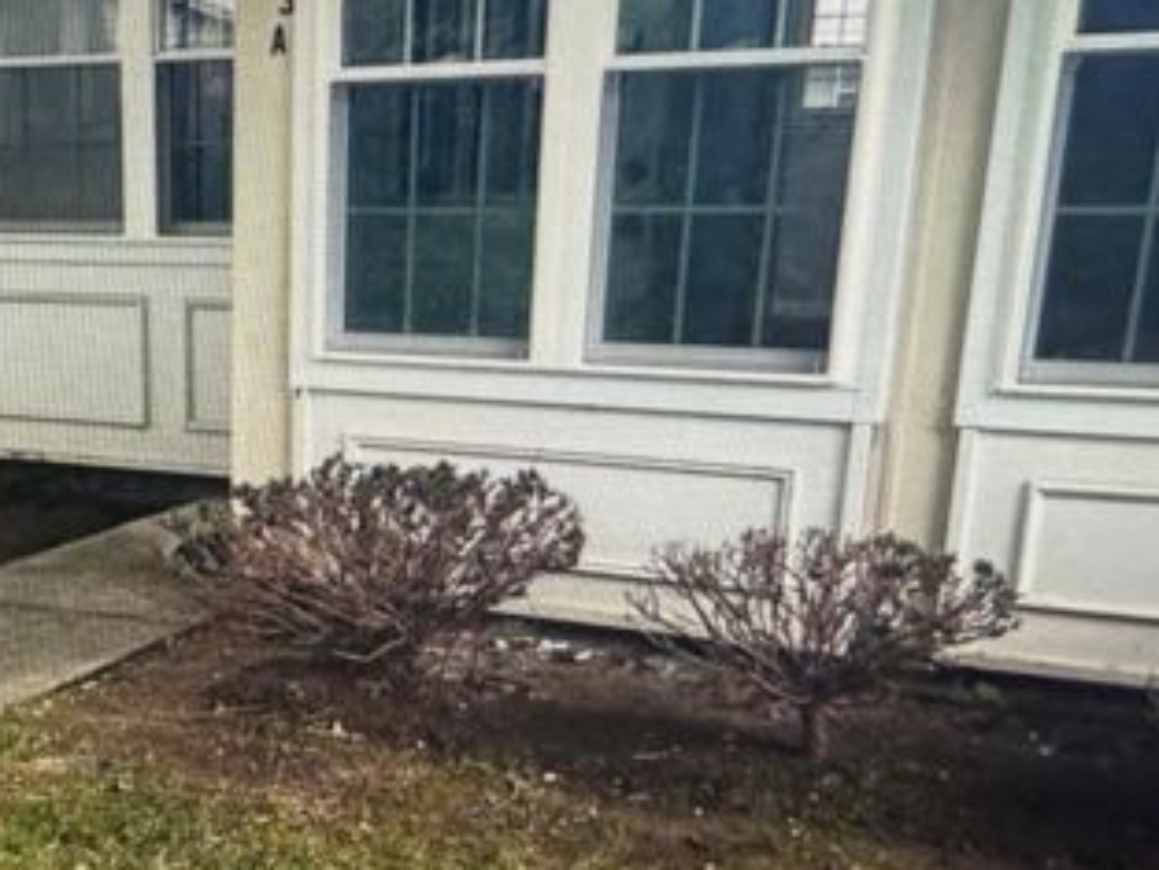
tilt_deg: -14.0
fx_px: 1641
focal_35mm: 49
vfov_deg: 29.3
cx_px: 130
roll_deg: -2.1
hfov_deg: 36.6
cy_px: 226
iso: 160
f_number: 2.2
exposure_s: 1/99
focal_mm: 2.22
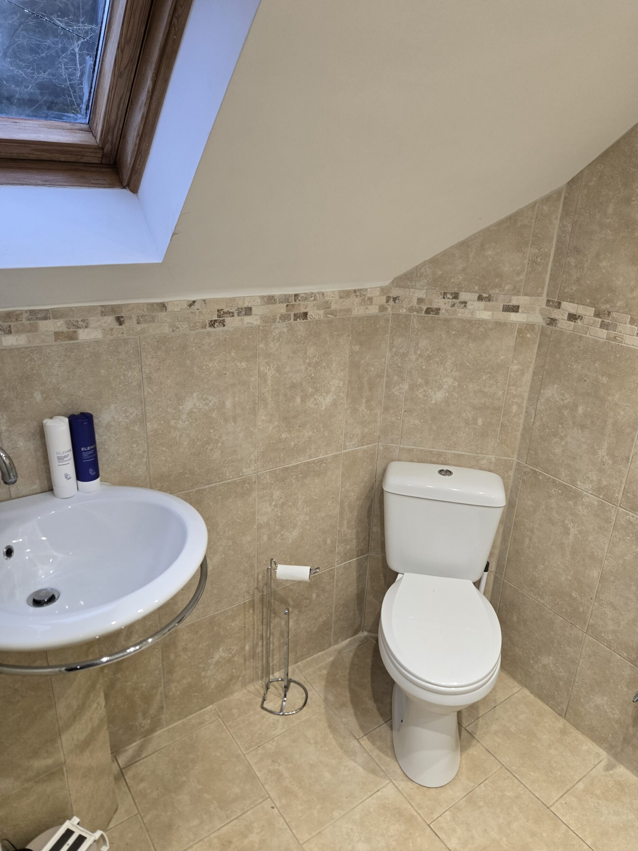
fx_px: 590
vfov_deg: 71.6
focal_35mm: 24
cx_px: 327
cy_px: 412
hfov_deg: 56.8
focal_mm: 5.4
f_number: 1.8
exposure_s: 1/100
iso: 125
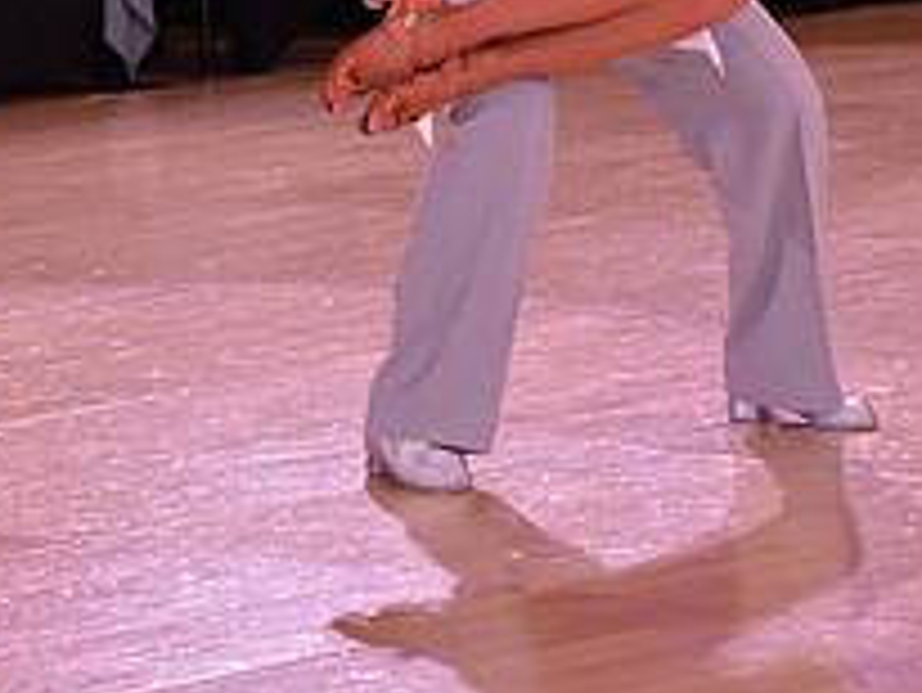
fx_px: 8688
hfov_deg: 6.1
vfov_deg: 4.5
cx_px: 587
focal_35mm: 326
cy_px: -364
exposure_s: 1/250
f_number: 5
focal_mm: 120
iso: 1600
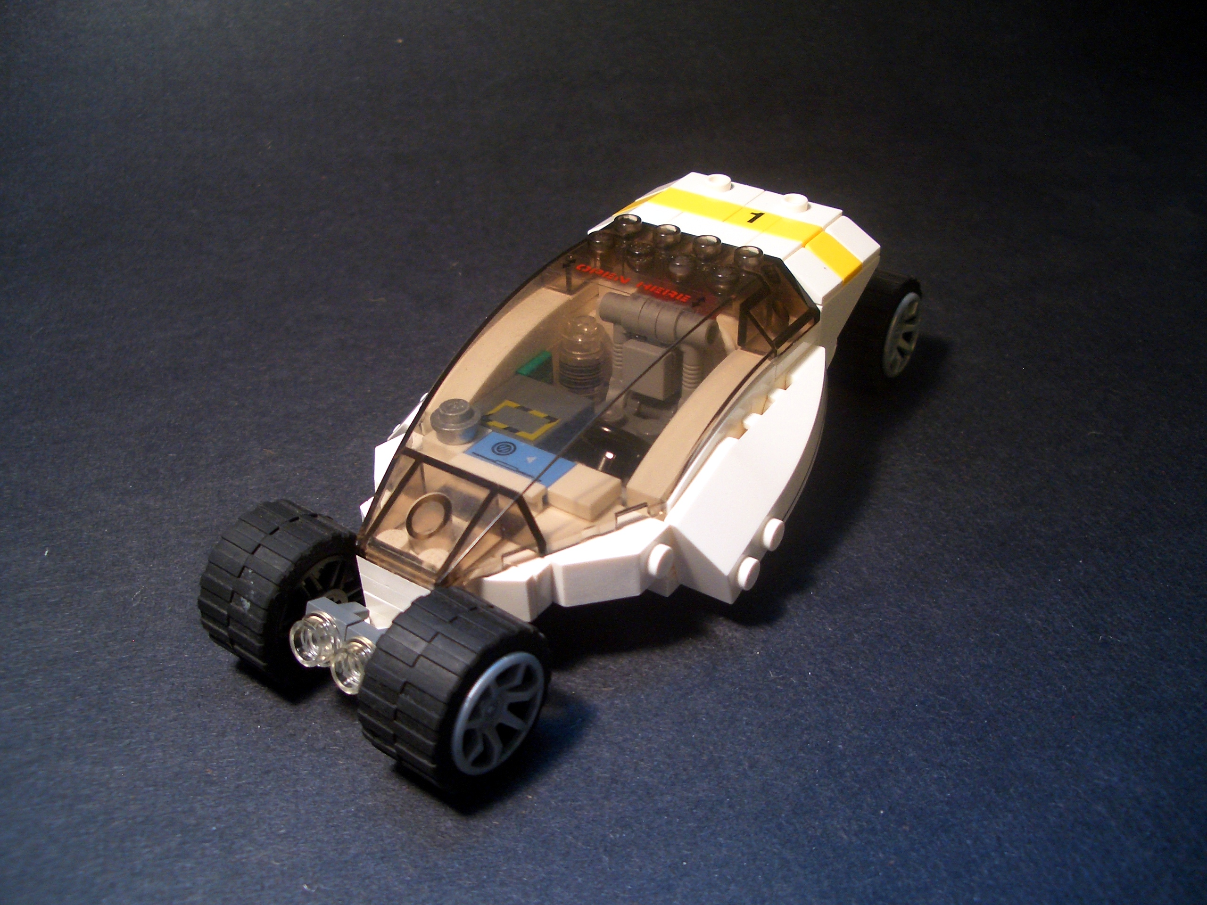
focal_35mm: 35
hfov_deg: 52.6
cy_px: 452
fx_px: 1220
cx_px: 604
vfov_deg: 40.7
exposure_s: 1/8
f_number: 2.6
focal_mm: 5.8
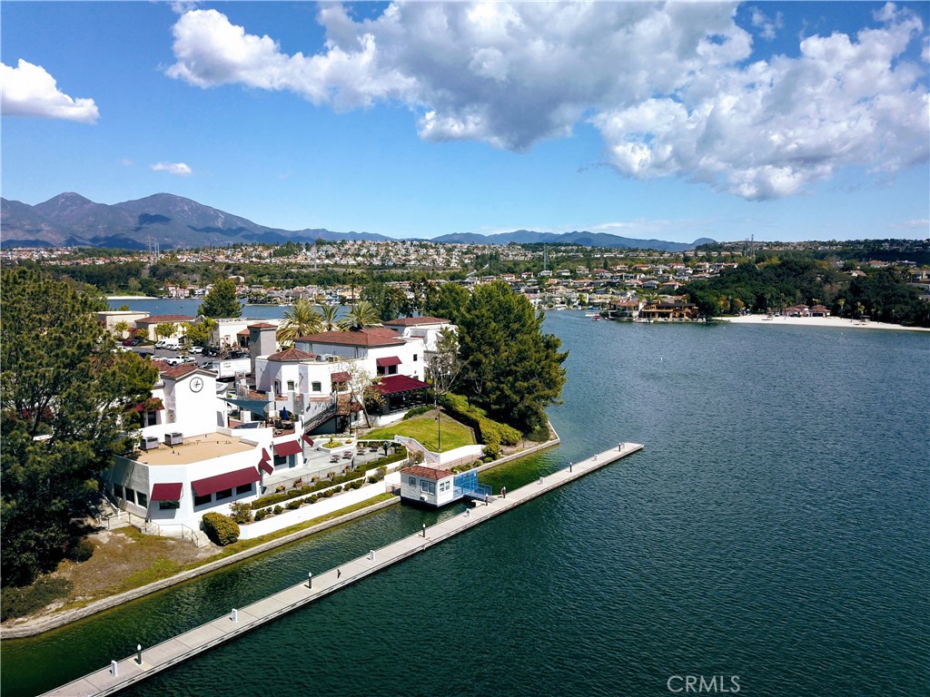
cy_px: 348
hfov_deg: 67.3
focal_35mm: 26
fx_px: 699
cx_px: 465
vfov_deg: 53.1
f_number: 2.2
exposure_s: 1/226
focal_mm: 4.73
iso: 100
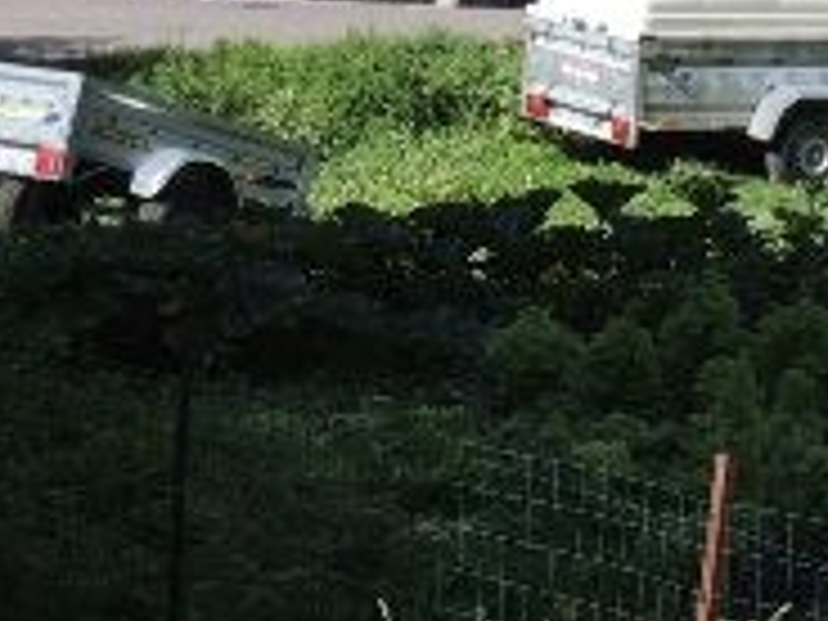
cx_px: 482
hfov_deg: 9.7
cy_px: 747
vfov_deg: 7.2
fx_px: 4880
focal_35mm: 204
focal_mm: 8.3
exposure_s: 1/640
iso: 100
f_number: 3.5
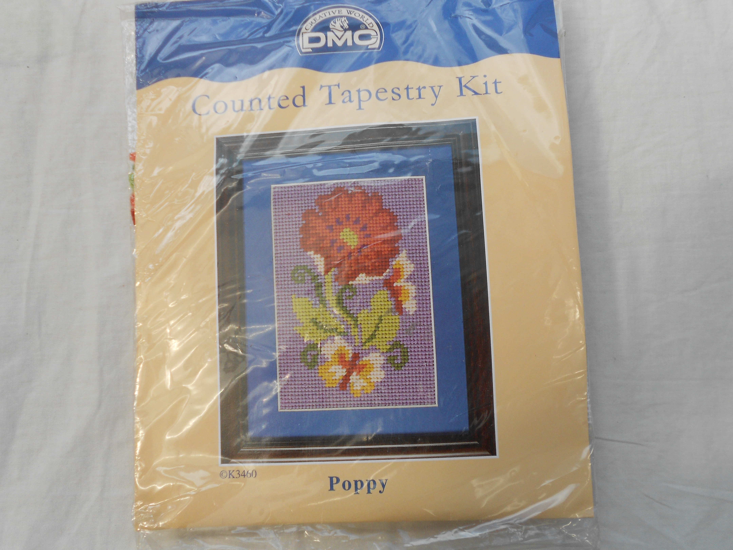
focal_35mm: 29
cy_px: 275
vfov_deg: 48.2
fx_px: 614
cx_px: 366
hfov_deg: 61.7
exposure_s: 1/320
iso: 80
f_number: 3.4
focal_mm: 5.1
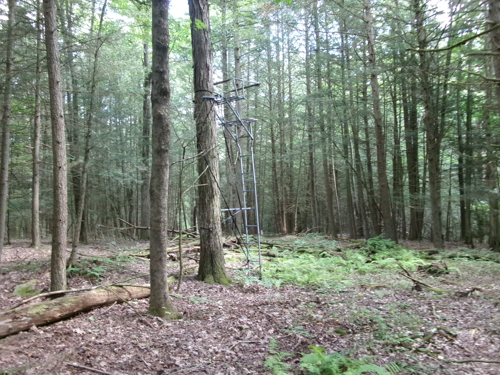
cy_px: 188
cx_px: 250
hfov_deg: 63.4
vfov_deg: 49.7
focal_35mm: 28
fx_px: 404
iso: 400
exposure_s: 1/34
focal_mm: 5.1
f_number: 3.9
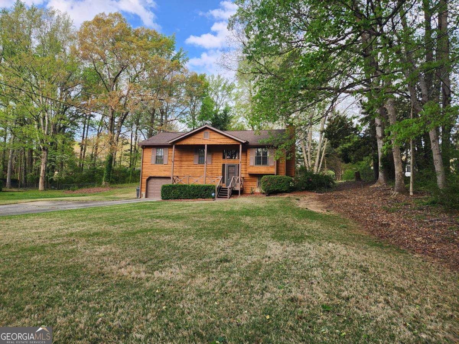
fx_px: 305
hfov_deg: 73.9
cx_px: 230
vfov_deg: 58.9
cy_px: 172
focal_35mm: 23
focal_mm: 5.4
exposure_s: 1/357
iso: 20
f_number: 1.8
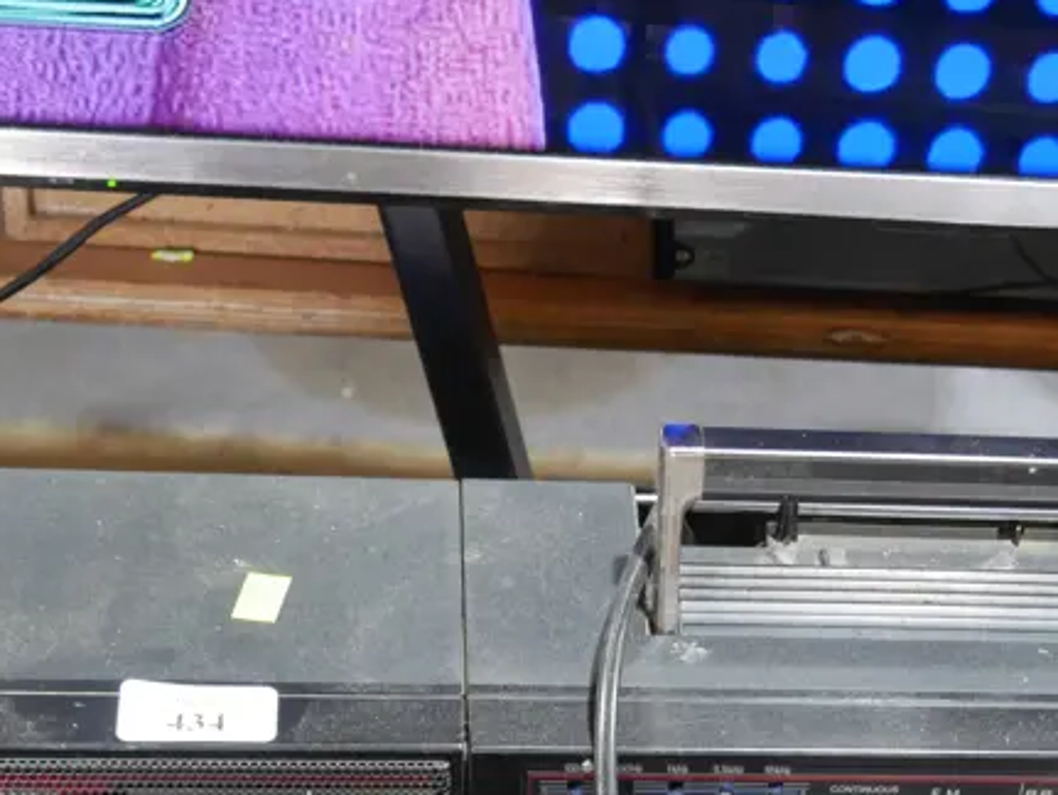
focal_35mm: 95
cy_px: 880
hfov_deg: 20.1
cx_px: 999
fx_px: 2906
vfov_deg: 15.2
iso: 800
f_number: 4.4
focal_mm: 20
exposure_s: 1/60
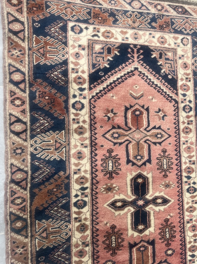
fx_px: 197
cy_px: 132
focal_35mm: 26
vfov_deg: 67.3
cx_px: 98
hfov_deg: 53.0
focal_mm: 5.7
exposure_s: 1/572
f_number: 1.5
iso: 50
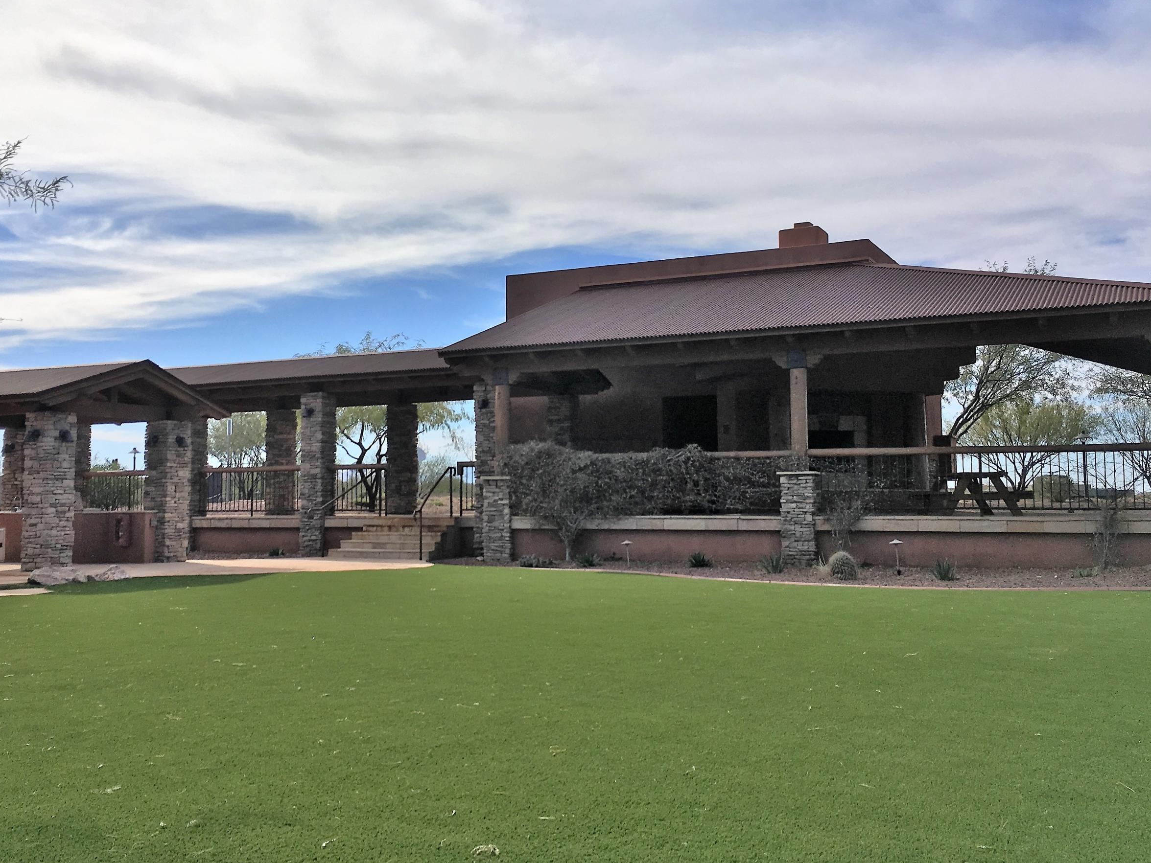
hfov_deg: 50.1
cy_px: 398
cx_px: 519
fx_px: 1230
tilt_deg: +5.5
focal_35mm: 37
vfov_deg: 38.7
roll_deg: -0.1
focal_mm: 4.15
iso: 25
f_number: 2.2
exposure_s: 1/3497
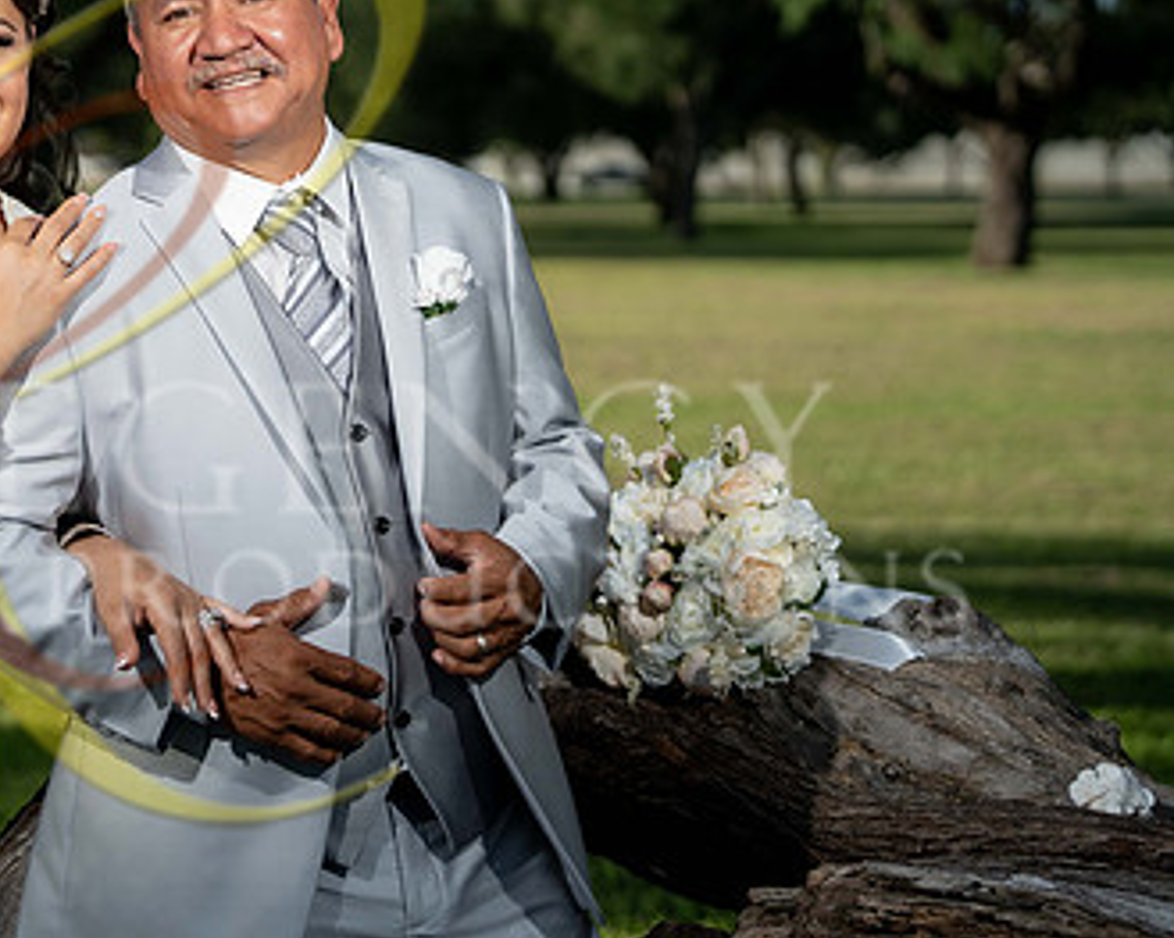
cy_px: 373
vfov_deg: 16.9
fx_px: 3161
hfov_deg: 20.7
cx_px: 143
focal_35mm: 91
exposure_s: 1/4000
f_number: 2.2
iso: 200
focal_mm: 55
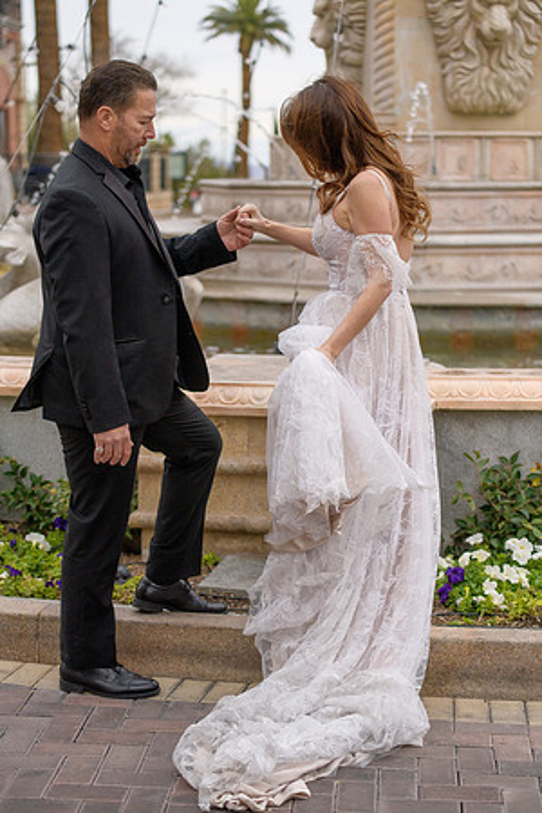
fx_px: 1581
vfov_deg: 28.8
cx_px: 271
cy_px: 406
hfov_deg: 19.5
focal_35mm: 70
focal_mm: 70
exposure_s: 1/3200
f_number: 2.8
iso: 250
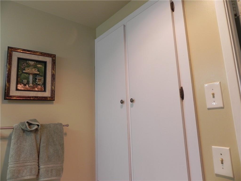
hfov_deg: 67.3
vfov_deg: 53.1
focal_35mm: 26
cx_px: 120
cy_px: 90
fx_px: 181
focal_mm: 4.6
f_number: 3.5
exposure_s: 1/78.6
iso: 160
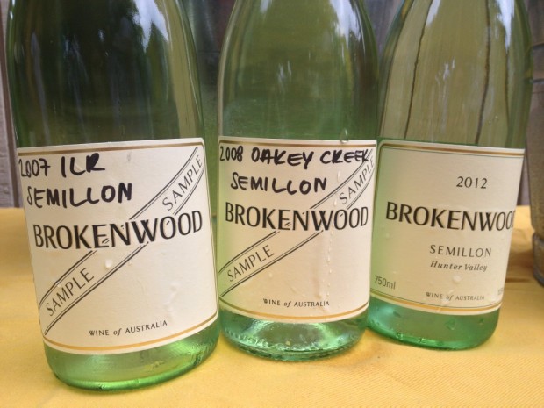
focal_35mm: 35
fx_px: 550
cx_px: 272
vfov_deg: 40.7
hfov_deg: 52.6
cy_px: 204
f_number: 2.4
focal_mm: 4.28
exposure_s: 1/259
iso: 50
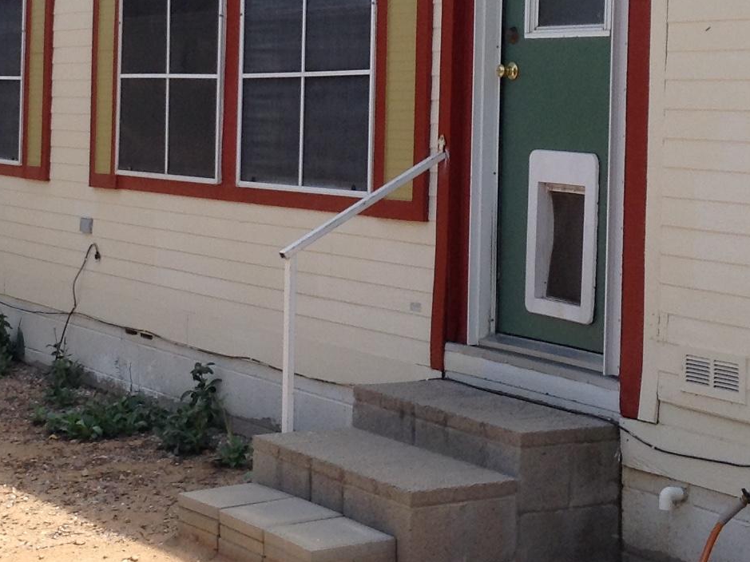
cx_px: 260
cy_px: 92
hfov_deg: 21.5
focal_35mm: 91
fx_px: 1971
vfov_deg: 16.1
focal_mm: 3.3
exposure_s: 1/658
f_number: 2.4
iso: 25
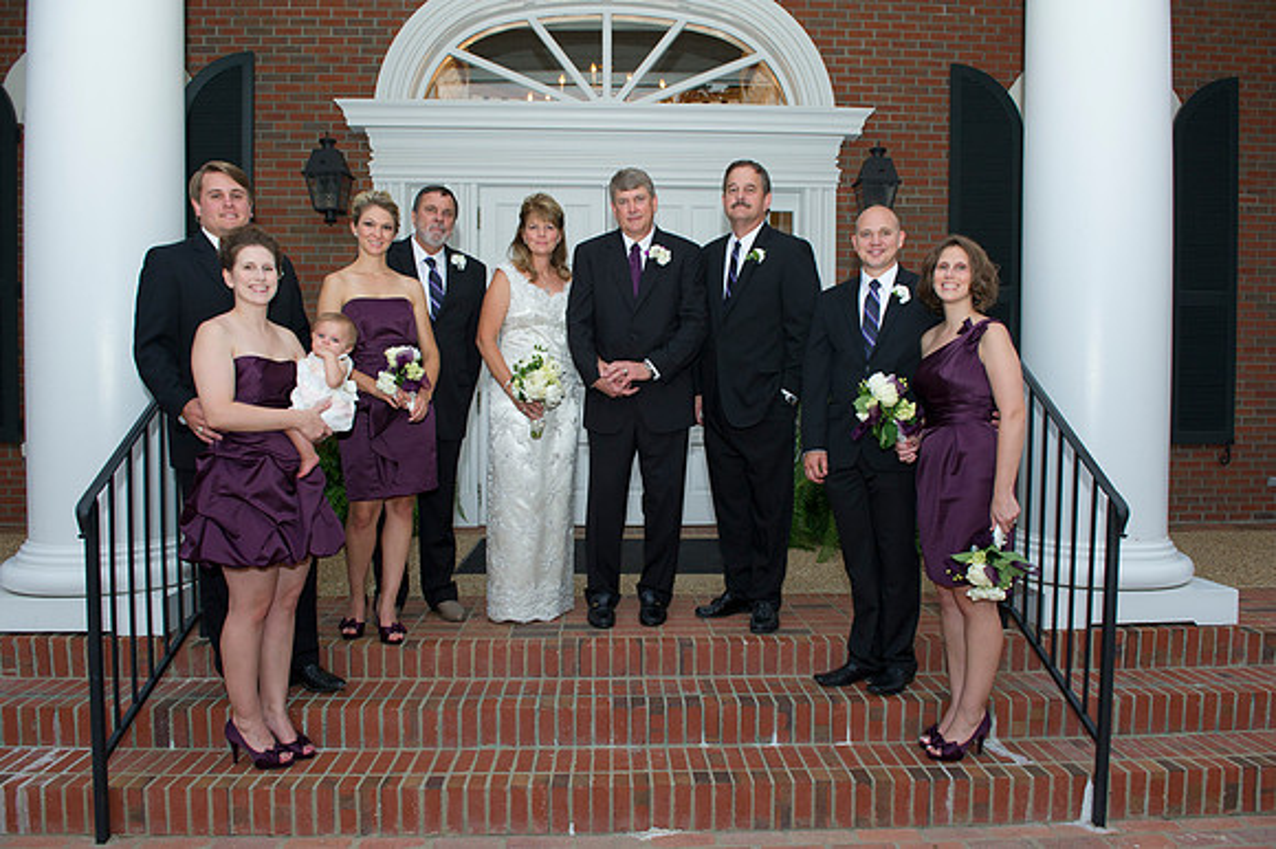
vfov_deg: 49.5
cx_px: 638
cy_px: 424
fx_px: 921
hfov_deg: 69.4
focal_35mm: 26
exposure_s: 1/100
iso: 1000
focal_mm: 26
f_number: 5
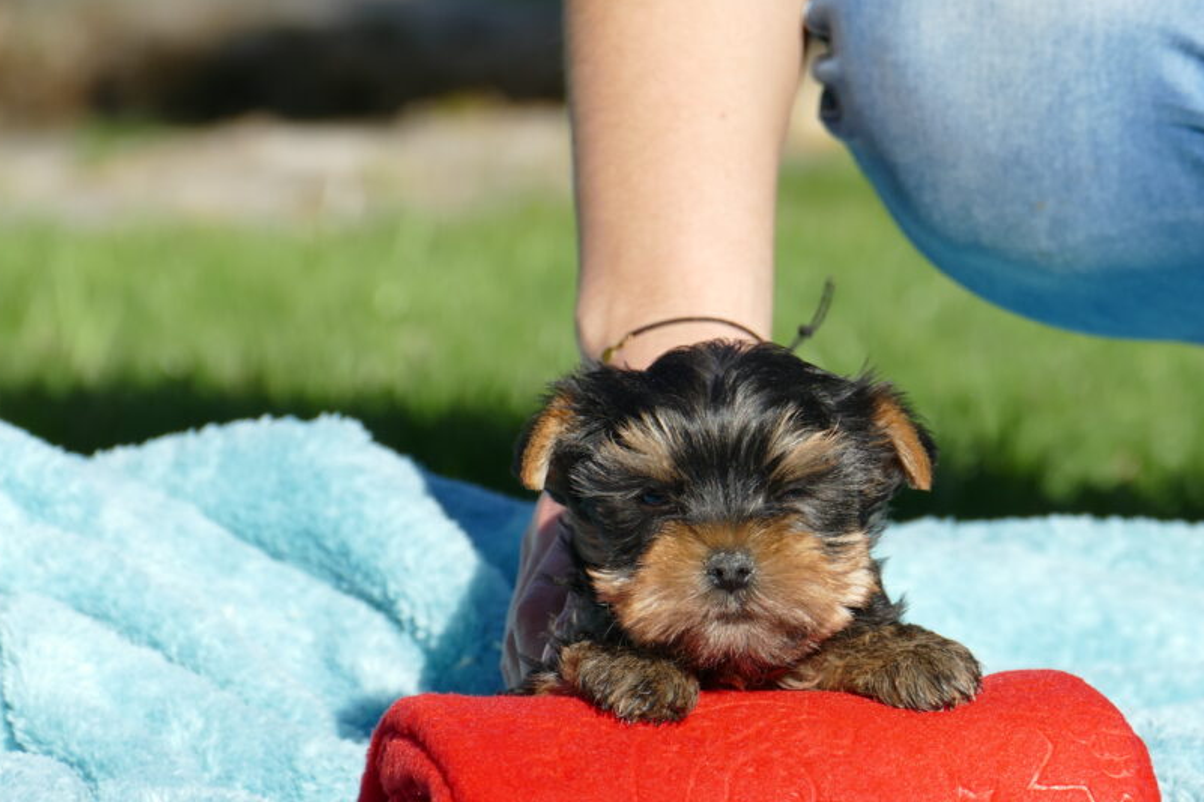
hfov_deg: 7.0
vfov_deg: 4.7
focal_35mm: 294
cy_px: 498
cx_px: 652
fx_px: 9832
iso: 125
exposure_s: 1/800
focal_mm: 84.07
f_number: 4
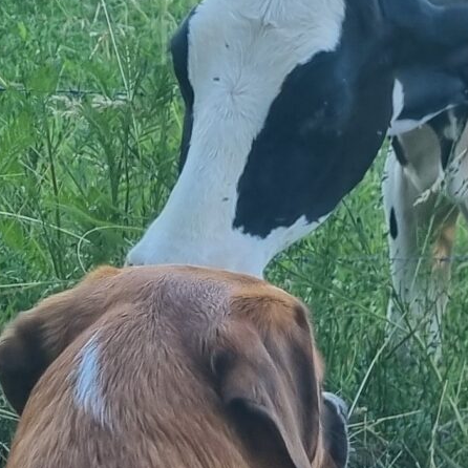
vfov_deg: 13.2
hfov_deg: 12.2
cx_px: 812
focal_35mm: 132
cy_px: 129
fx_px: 2019
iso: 50
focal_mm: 5.4
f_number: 1.8
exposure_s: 1/279
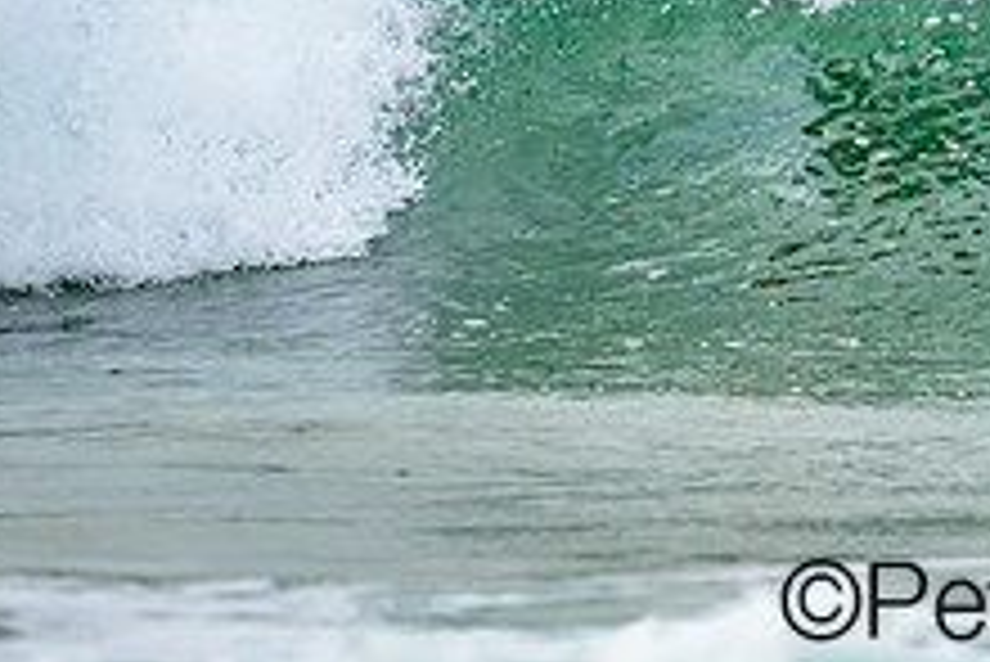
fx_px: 58116
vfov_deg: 0.7
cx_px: 1130
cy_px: -146
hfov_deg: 1.0
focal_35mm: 2112
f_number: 6.3
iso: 400
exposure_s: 1/2000
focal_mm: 800
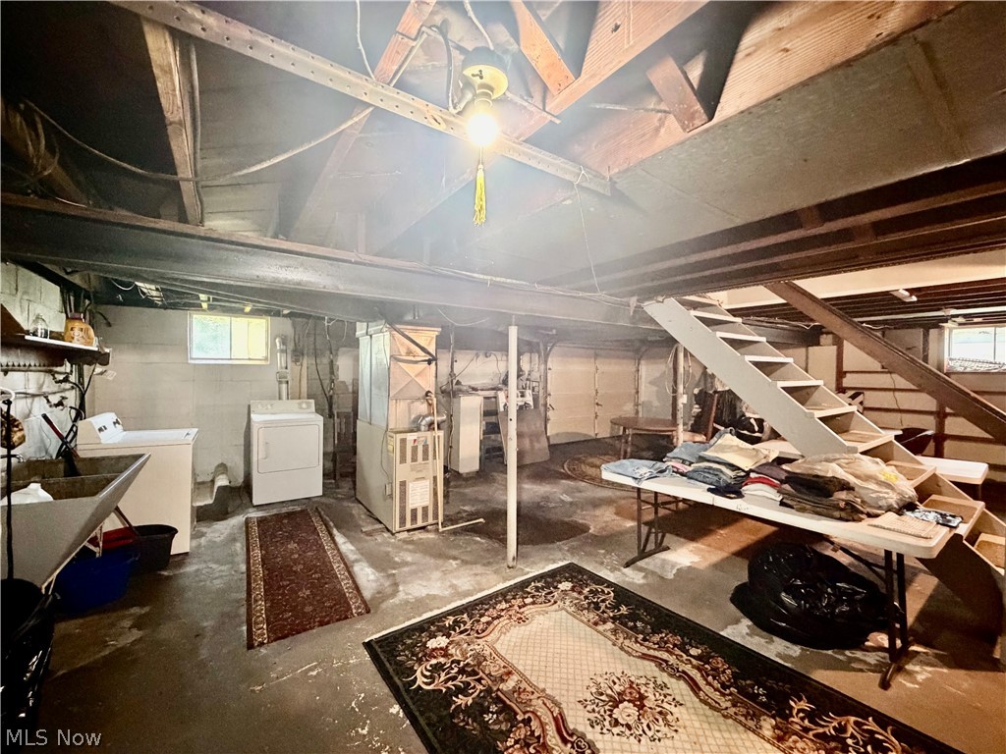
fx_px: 407
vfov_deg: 85.7
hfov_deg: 102.1
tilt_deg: -1.2
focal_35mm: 14
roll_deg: -0.9
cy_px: 377
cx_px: 503
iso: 1000
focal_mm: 2.22
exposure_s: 1/40
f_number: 2.2
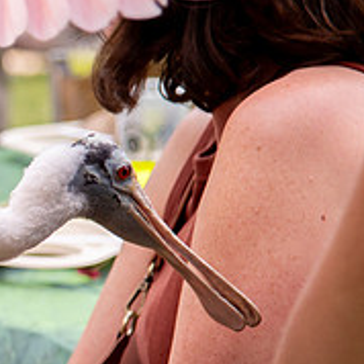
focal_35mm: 314
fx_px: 3736
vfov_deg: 5.6
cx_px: -219
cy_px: 291
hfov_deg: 5.5
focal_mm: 92
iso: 1000
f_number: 4
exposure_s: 1/640
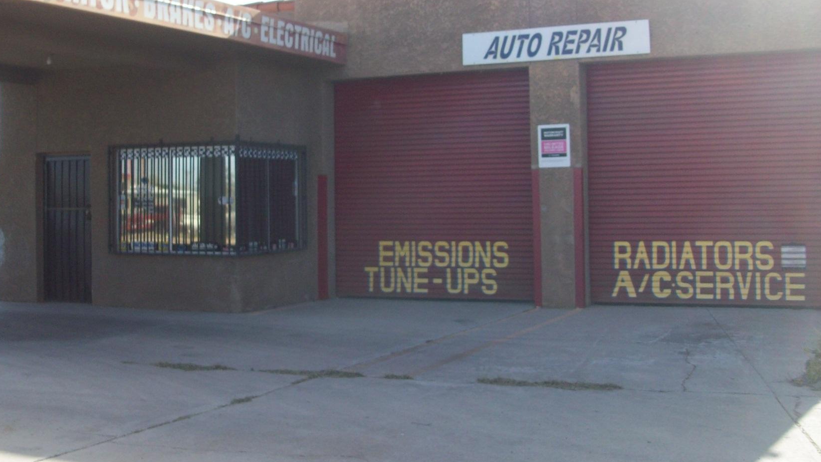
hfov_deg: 44.6
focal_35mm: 46
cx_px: 395
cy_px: 117
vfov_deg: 25.7
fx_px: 1002
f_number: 2.8
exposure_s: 1/455
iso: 64
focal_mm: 5.7
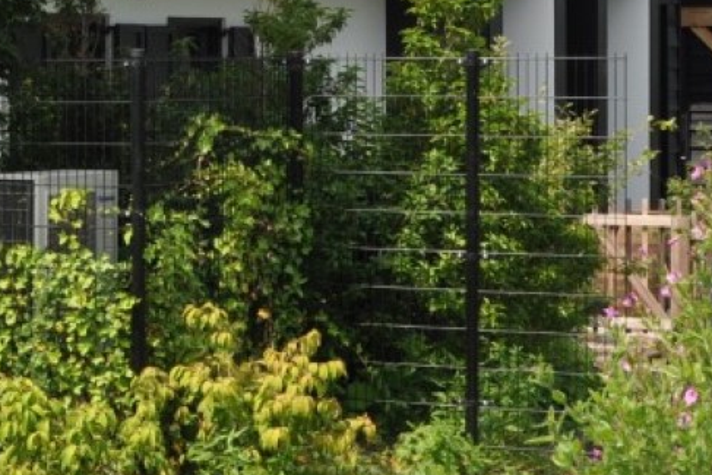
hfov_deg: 15.2
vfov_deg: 10.5
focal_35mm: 130
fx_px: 2572
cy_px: 95
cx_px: -148
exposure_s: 1/320
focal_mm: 22
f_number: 9
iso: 200
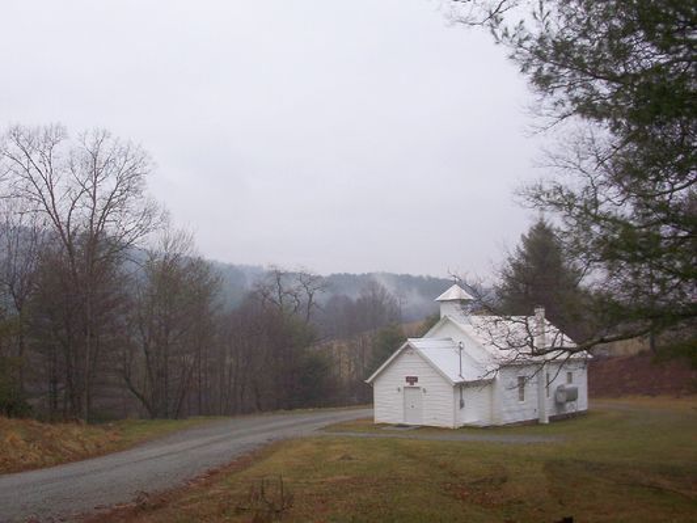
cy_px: 262
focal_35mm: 39
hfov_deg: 47.9
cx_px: 348
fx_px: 785
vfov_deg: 36.8
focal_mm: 6
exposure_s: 1/124
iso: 100
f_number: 4.5
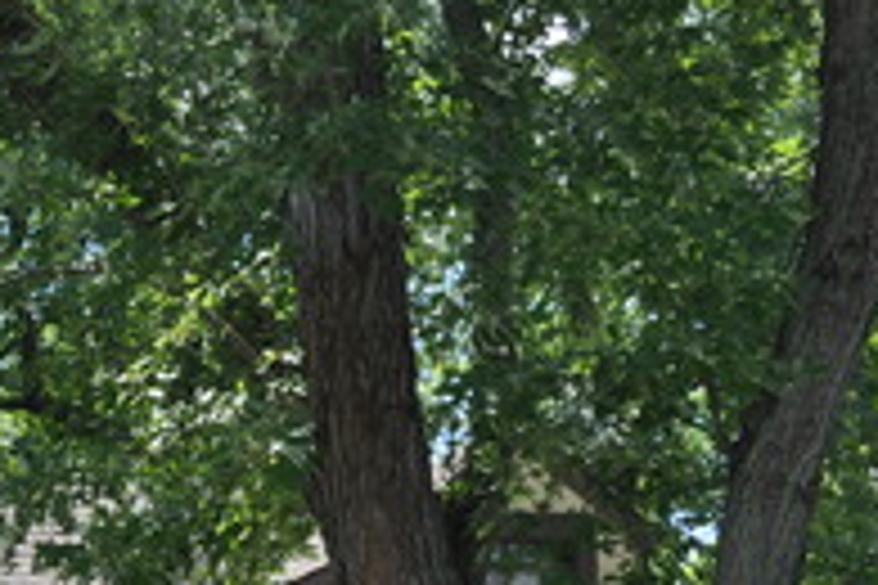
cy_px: 898
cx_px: -468
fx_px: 3479
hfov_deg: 13.5
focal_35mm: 143
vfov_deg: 9.3
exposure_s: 1/100
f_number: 10
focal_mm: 29
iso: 200
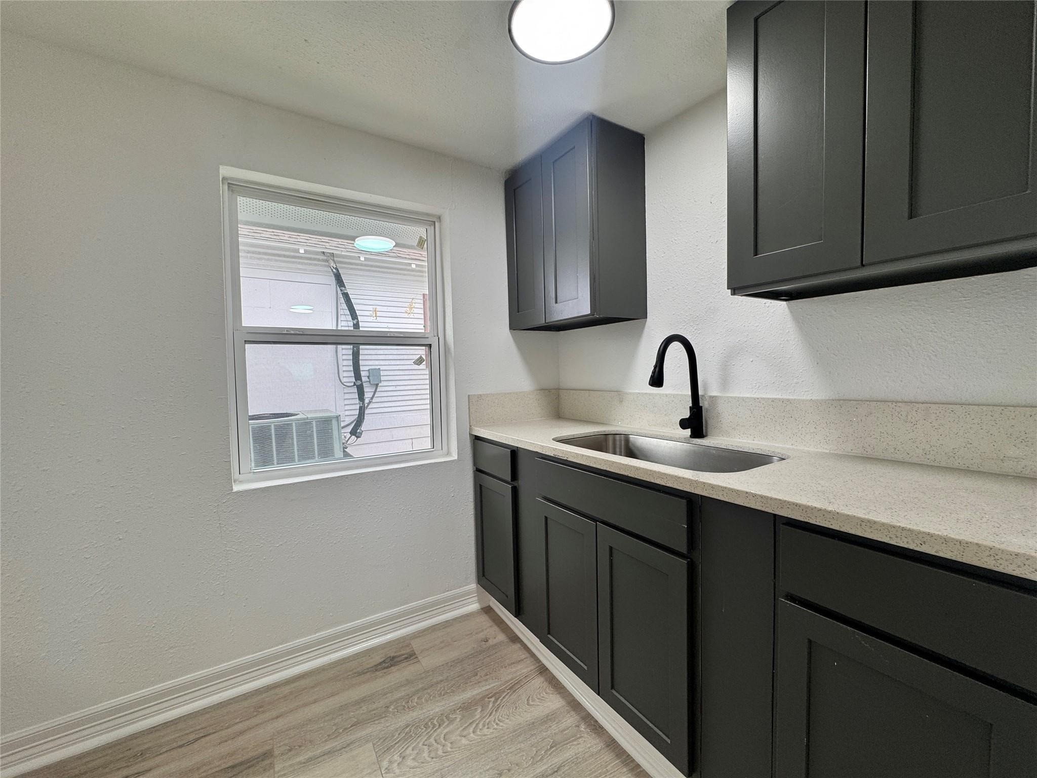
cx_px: 518
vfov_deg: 85.7
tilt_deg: -2.4
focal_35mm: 14
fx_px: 419
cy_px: 389
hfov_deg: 102.1
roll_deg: +1.3
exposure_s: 1/99
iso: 50
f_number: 2.2
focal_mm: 2.22
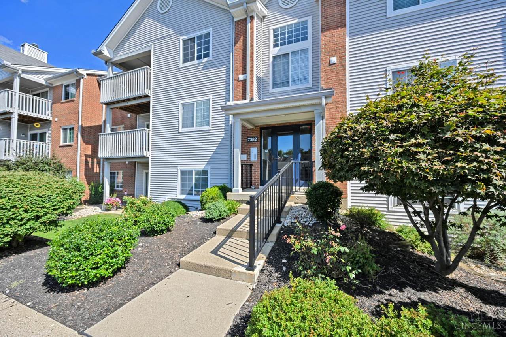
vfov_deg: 81.2
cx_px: 253
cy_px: 168
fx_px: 197
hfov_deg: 104.3
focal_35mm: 14
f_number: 6.3
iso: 100
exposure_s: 1/320
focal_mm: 14
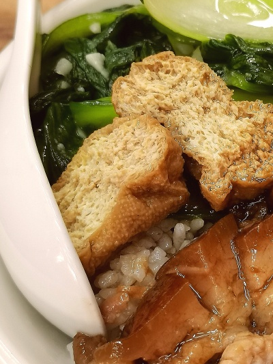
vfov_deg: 19.8
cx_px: 241
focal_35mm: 99
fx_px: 1041
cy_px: 180
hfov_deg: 14.8
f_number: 1.8
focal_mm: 5.58
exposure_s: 1/100
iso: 100
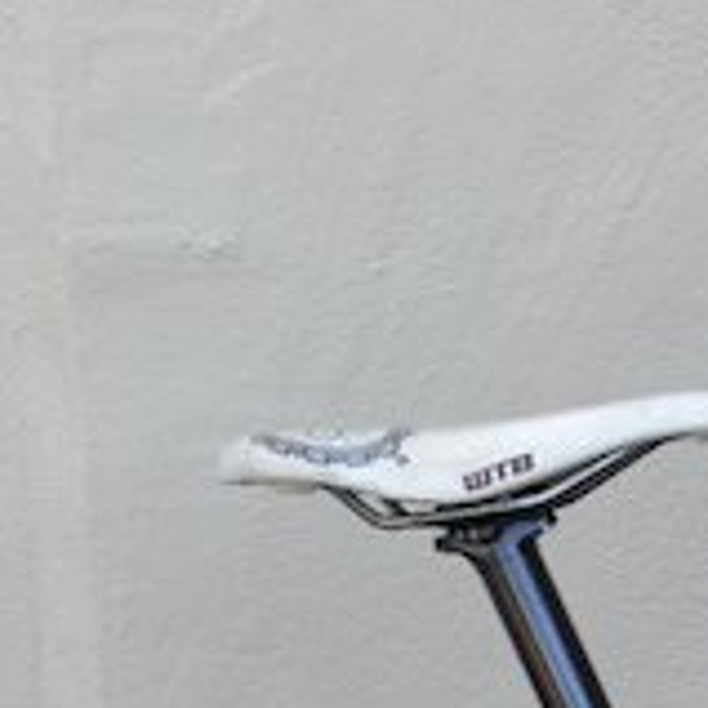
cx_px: 989
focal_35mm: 262
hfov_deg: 6.6
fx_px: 6063
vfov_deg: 6.5
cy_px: 1280
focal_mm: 32
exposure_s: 1/125
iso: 400
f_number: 5.6
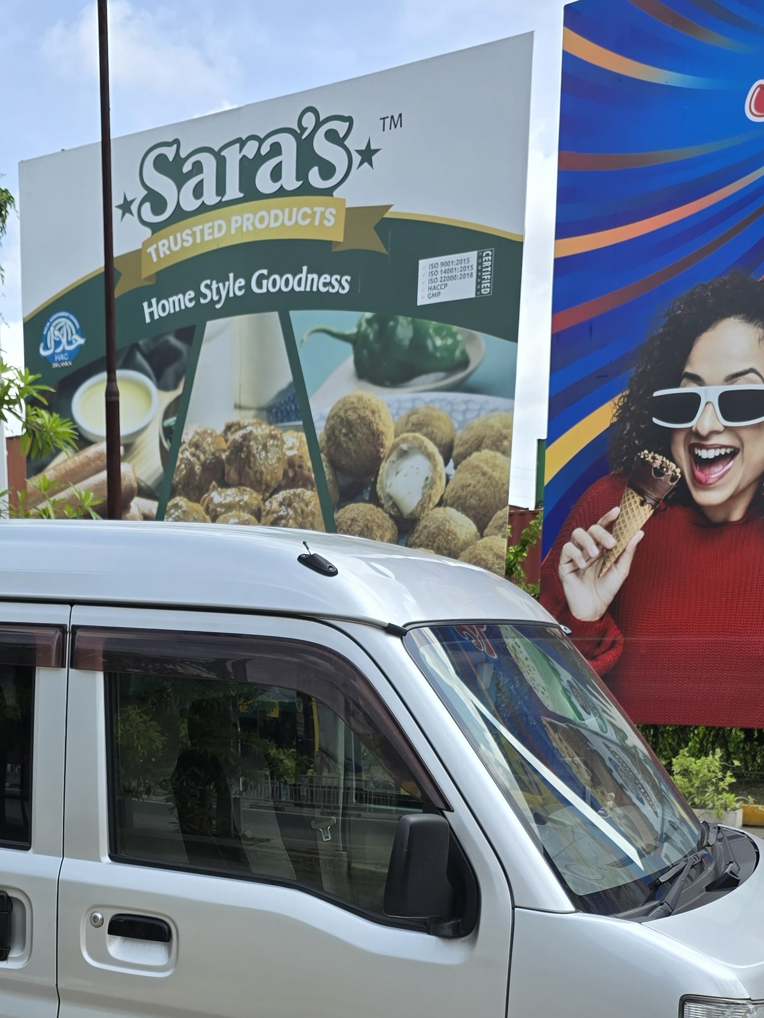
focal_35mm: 46
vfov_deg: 38.8
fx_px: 1354
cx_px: 197
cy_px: 889
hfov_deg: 31.0
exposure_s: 1/490
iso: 12
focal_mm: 6.3
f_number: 1.7
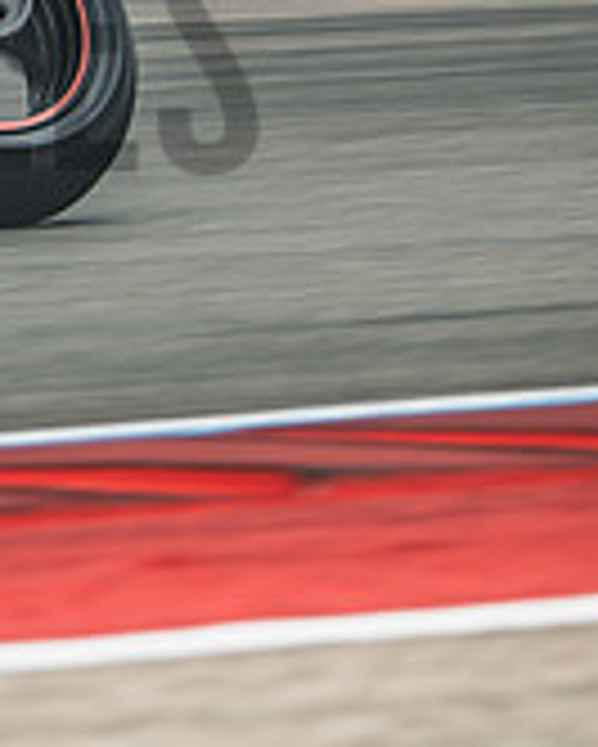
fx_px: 30458
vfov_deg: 1.4
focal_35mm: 1378
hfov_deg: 1.1
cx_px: -692
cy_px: 56
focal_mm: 280
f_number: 4.5
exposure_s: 1/320
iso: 160
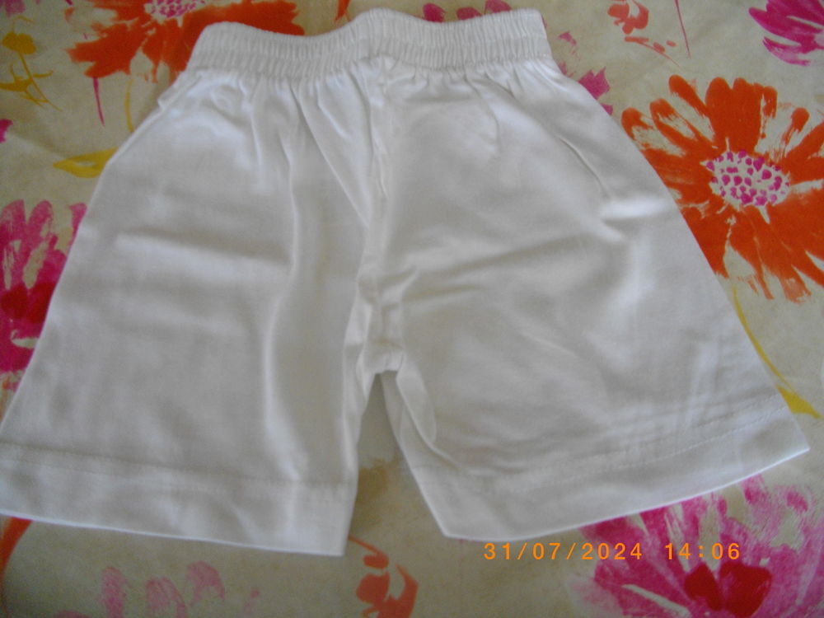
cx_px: 412
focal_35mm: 32
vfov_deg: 44.2
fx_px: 762
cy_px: 309
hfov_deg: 56.8
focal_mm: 5.7
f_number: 2.9
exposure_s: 1/50
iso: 200
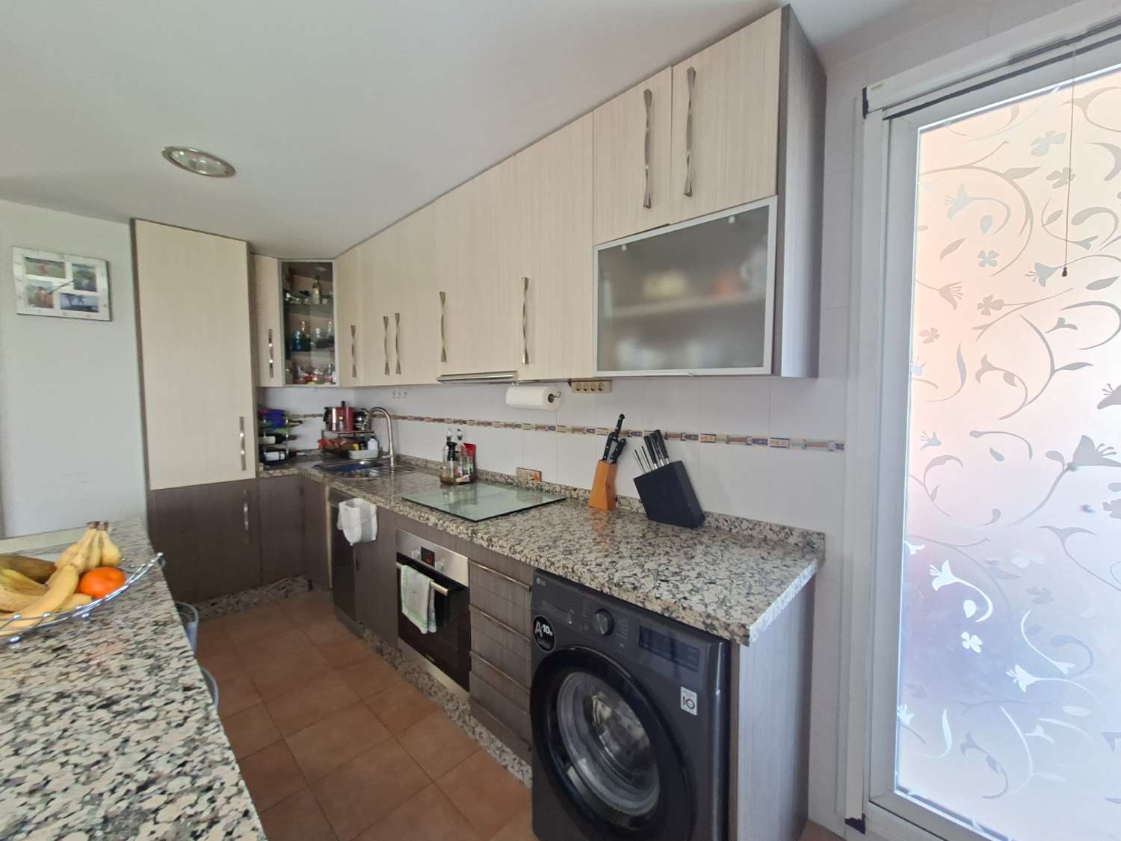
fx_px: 421
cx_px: 560
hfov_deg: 106.2
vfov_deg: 89.9
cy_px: 420
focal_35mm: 13
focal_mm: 1.74
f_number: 2.2
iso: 200
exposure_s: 1/24
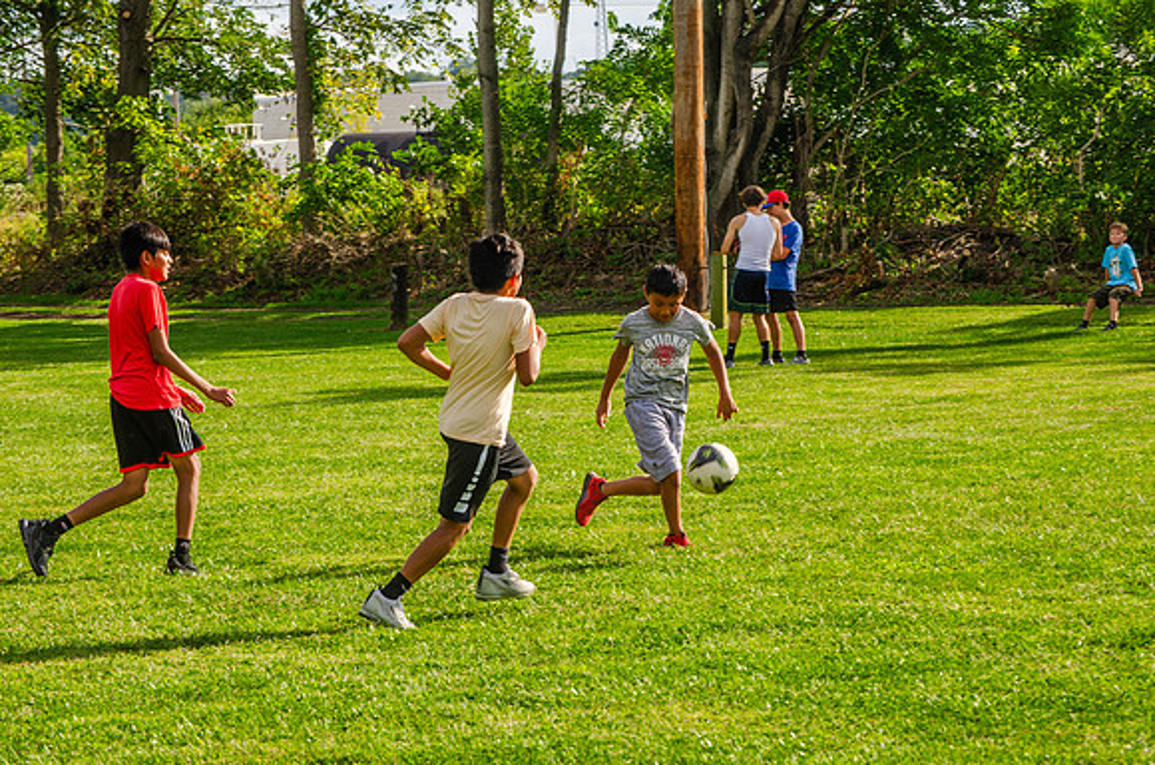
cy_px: 382
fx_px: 3938
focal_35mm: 123
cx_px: 578
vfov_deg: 11.1
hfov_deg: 16.7
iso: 125
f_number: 8
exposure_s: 1/250
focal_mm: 82
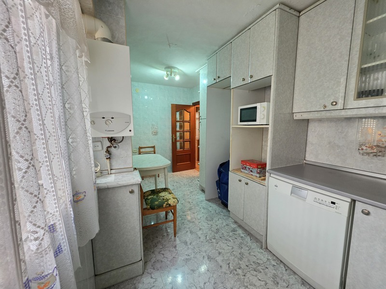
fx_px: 145
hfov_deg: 106.2
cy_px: 144
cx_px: 193
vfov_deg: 89.9
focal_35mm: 13
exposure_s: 1/50
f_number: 1.9
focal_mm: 2.2
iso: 250
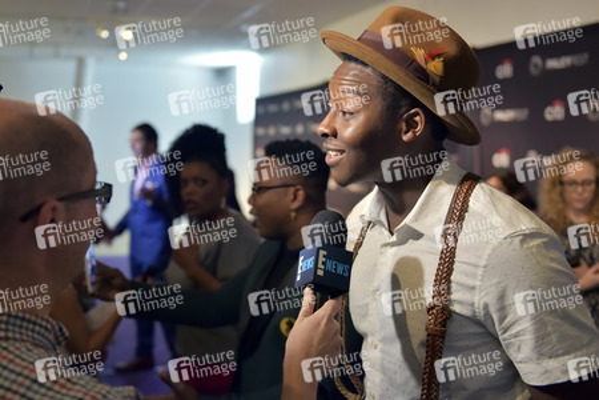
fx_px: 632
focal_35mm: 38
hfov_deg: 50.7
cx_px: 300
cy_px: 200
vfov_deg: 35.1
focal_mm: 38
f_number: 2.8
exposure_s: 1/125
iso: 800
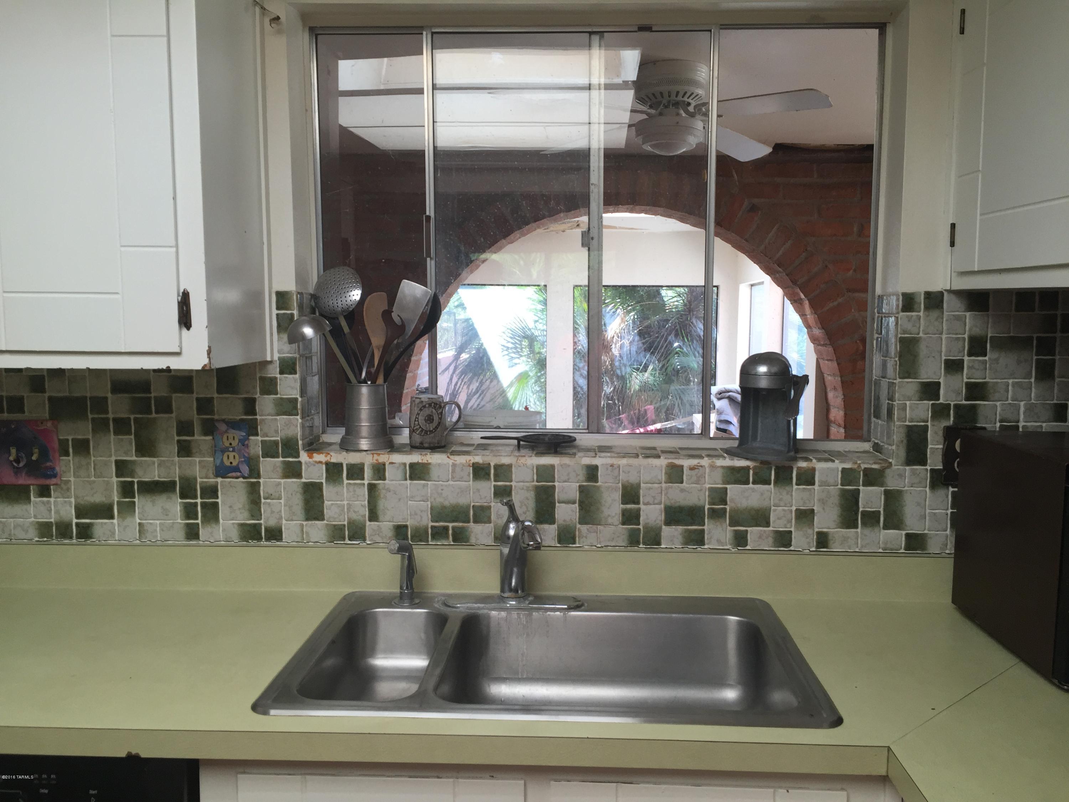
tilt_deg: -6.5
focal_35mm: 29
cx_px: 534
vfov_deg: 48.2
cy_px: 401
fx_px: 896
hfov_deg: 61.7
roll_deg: -1.0
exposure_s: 1/120
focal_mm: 4.15
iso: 50
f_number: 2.2
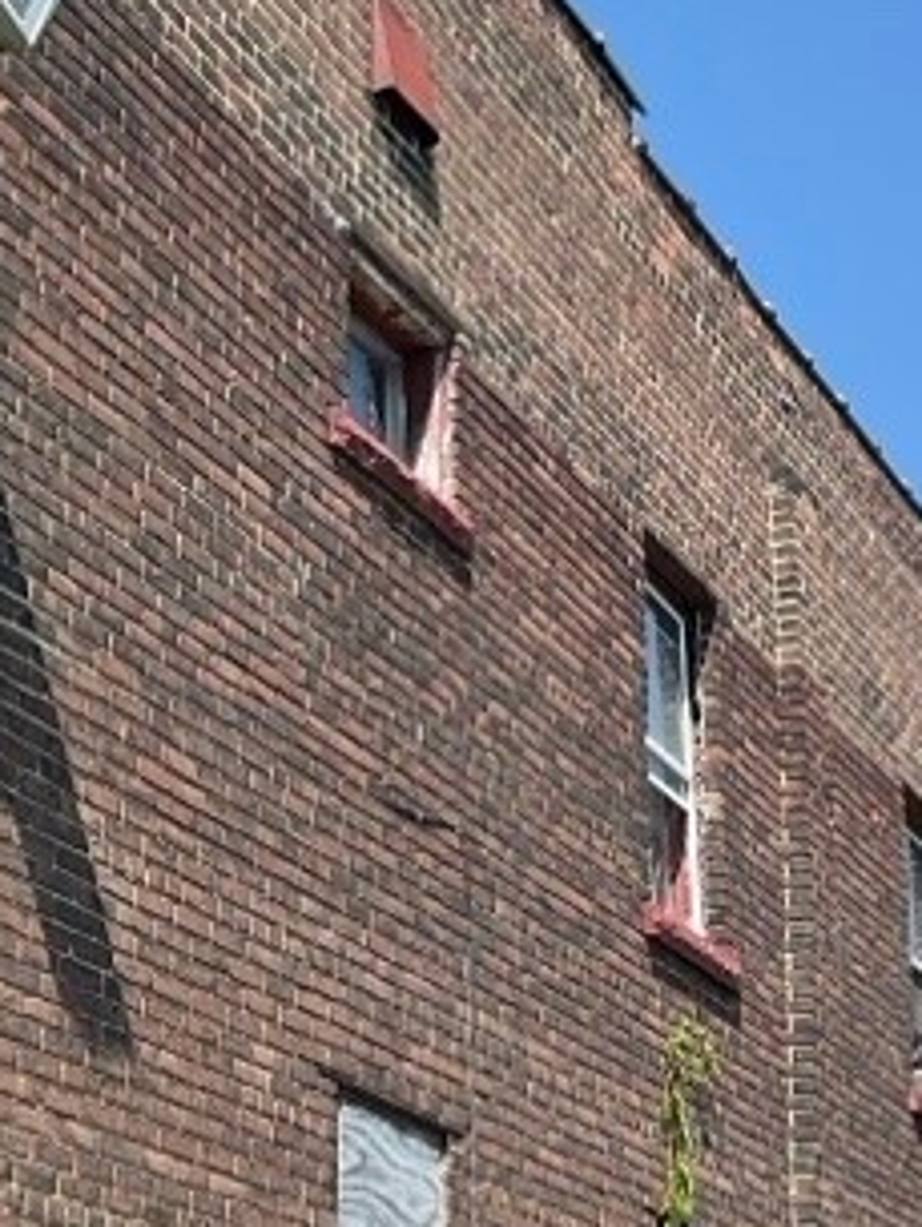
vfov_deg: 20.5
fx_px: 3371
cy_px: 945
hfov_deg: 15.5
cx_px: 189
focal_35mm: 95
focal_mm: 3
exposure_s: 1/1015
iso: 16
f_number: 1.8
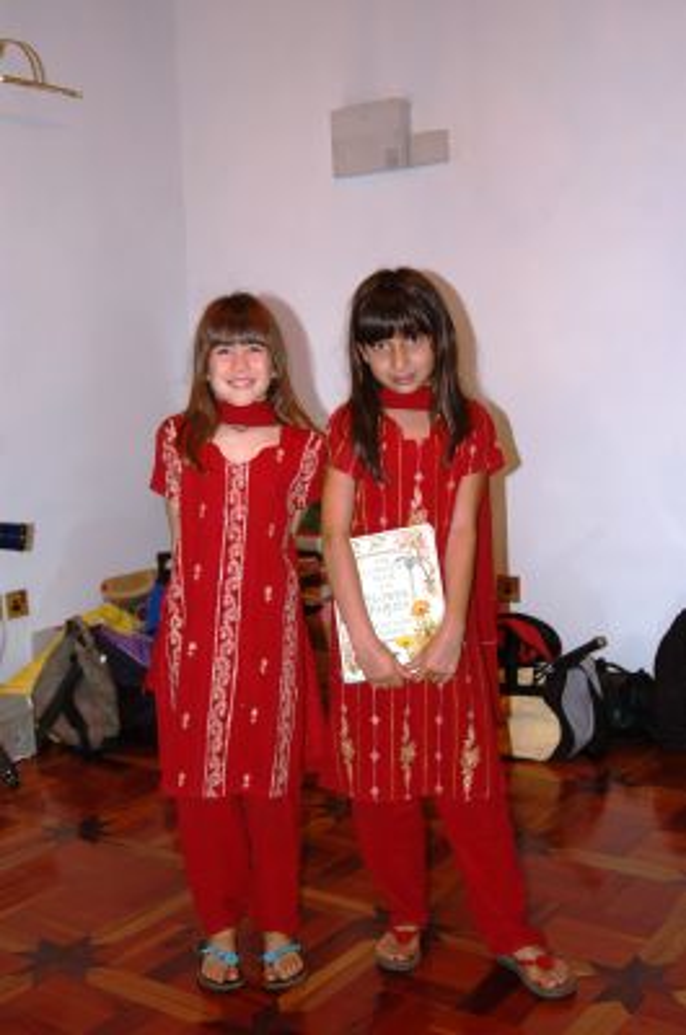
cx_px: 343
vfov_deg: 46.5
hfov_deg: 31.8
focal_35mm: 42
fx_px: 1206
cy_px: 518
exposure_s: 1/60
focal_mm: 28
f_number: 3.3
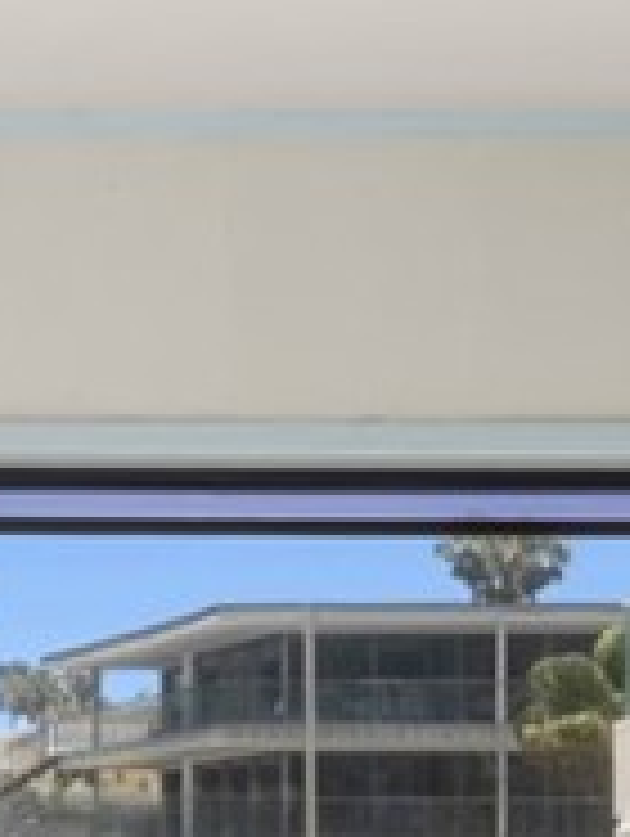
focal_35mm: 111
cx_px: -914
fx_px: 2687
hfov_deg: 11.1
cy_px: 868
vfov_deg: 17.2
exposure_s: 1/30
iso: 125
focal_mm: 21
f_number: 9
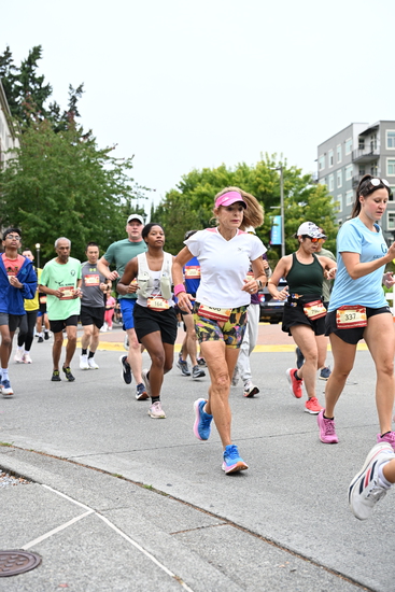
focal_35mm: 48
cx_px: 198
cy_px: 296
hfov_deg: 28.1
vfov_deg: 41.1
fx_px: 789
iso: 1600
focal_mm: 48
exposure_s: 1/800
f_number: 4
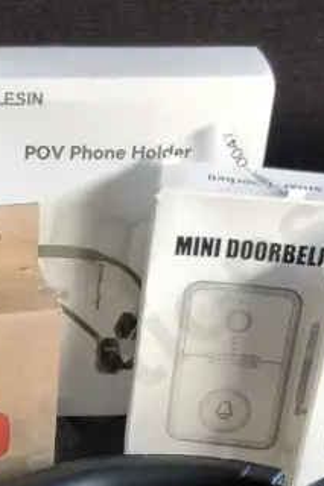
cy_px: 498
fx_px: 1216
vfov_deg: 21.7
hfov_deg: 14.8
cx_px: -47
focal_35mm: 90
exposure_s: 1/100
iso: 200
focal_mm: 2.87
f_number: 2
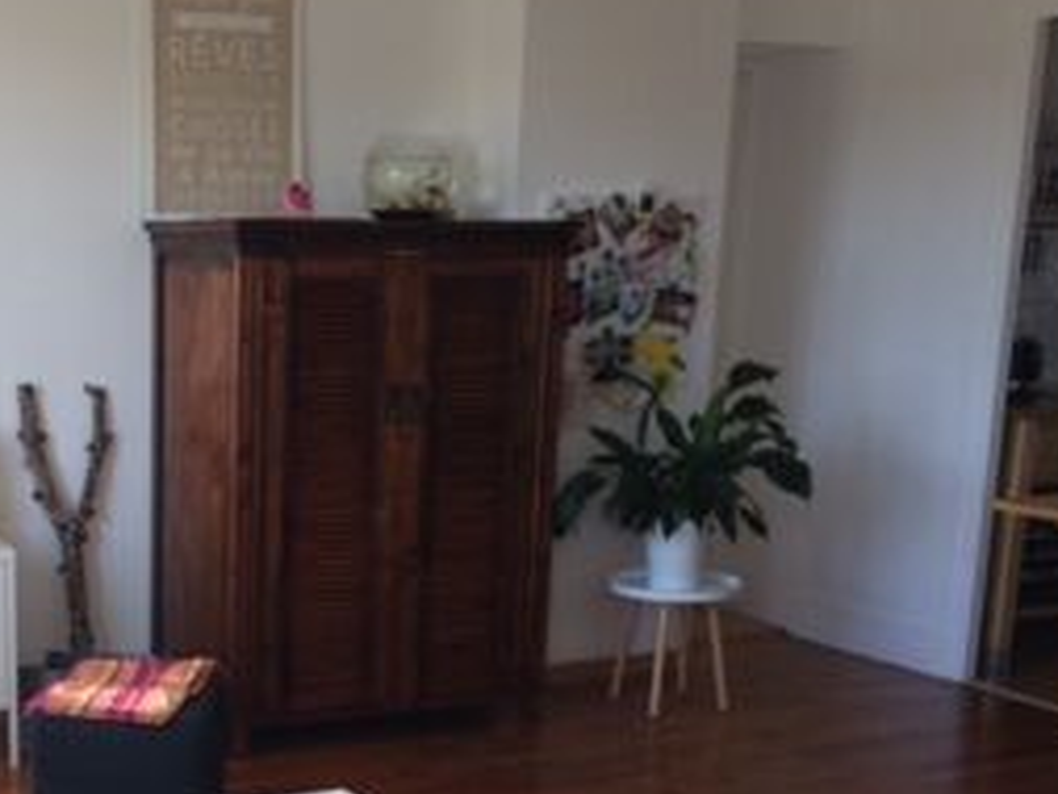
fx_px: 1682
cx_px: 184
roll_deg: -0.7
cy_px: 627
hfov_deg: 33.7
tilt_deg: -15.1
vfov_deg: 26.1
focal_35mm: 55
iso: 64
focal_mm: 4.15
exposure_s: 1/100
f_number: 2.2
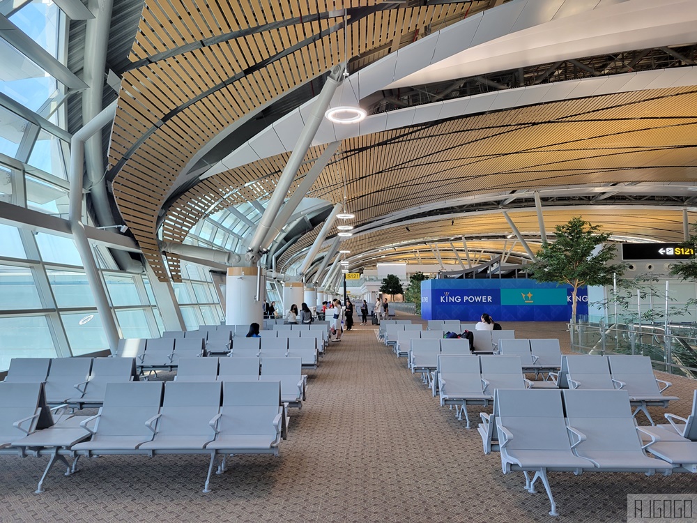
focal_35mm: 26
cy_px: 262
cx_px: 348
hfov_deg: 67.3
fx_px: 524
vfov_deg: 53.1
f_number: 1.8
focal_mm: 5.4
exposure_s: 1/120
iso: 125
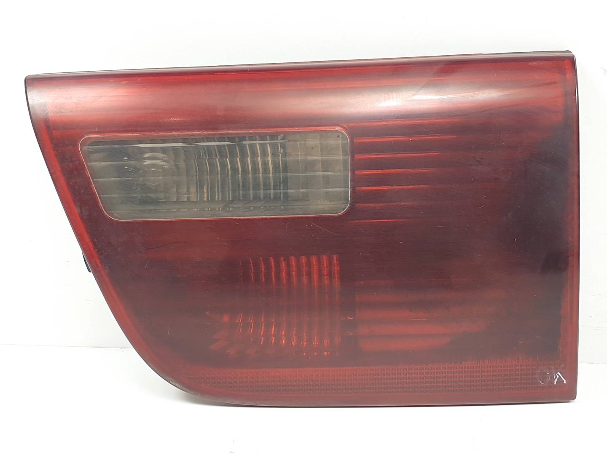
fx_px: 456
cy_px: 228
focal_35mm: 26
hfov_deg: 67.3
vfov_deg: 53.1
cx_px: 304
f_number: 2.4
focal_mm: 4.3
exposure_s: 1/129
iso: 50
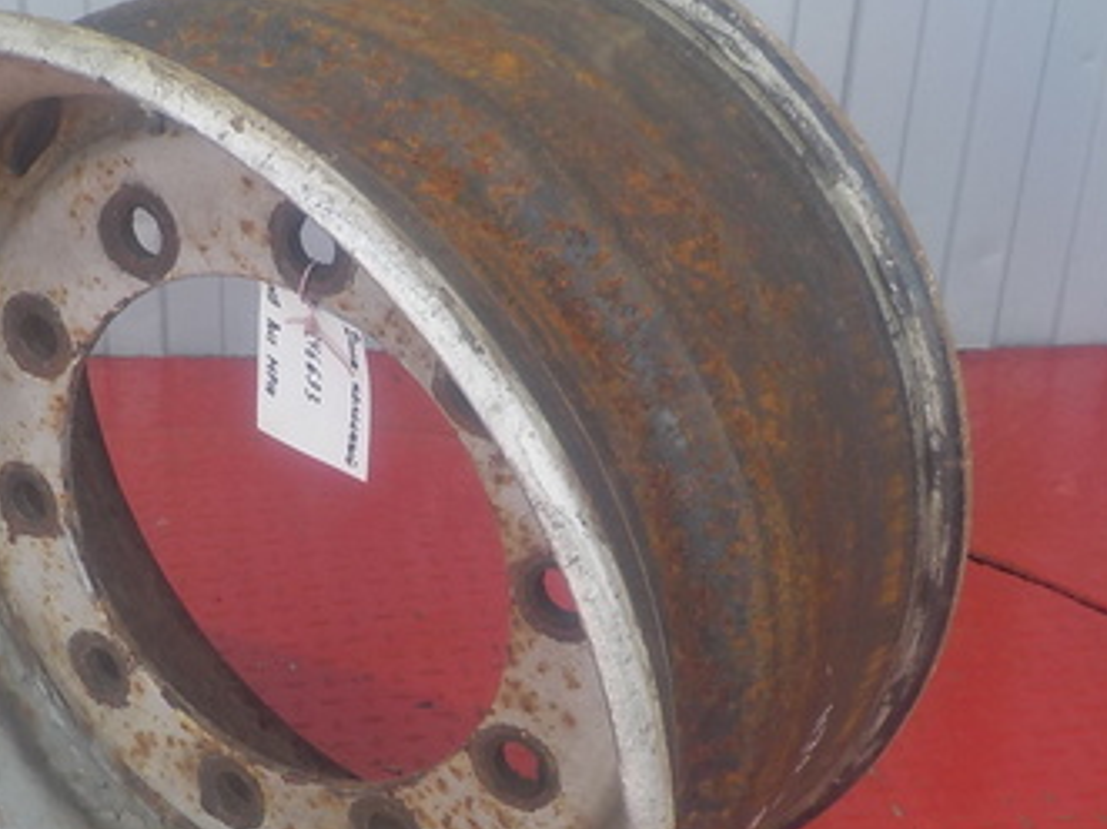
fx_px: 1854
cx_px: 298
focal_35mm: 58
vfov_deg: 25.1
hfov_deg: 32.7
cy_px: 548
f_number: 3.3
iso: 125
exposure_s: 1/40
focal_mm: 4.1
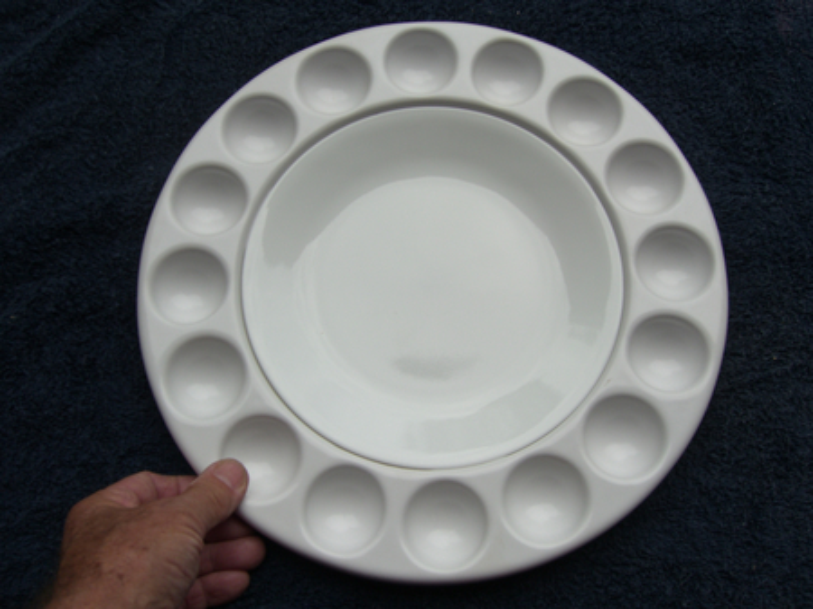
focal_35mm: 38
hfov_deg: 49.0
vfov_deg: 37.7
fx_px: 892
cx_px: 406
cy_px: 304
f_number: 4
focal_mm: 7.9
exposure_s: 1/640
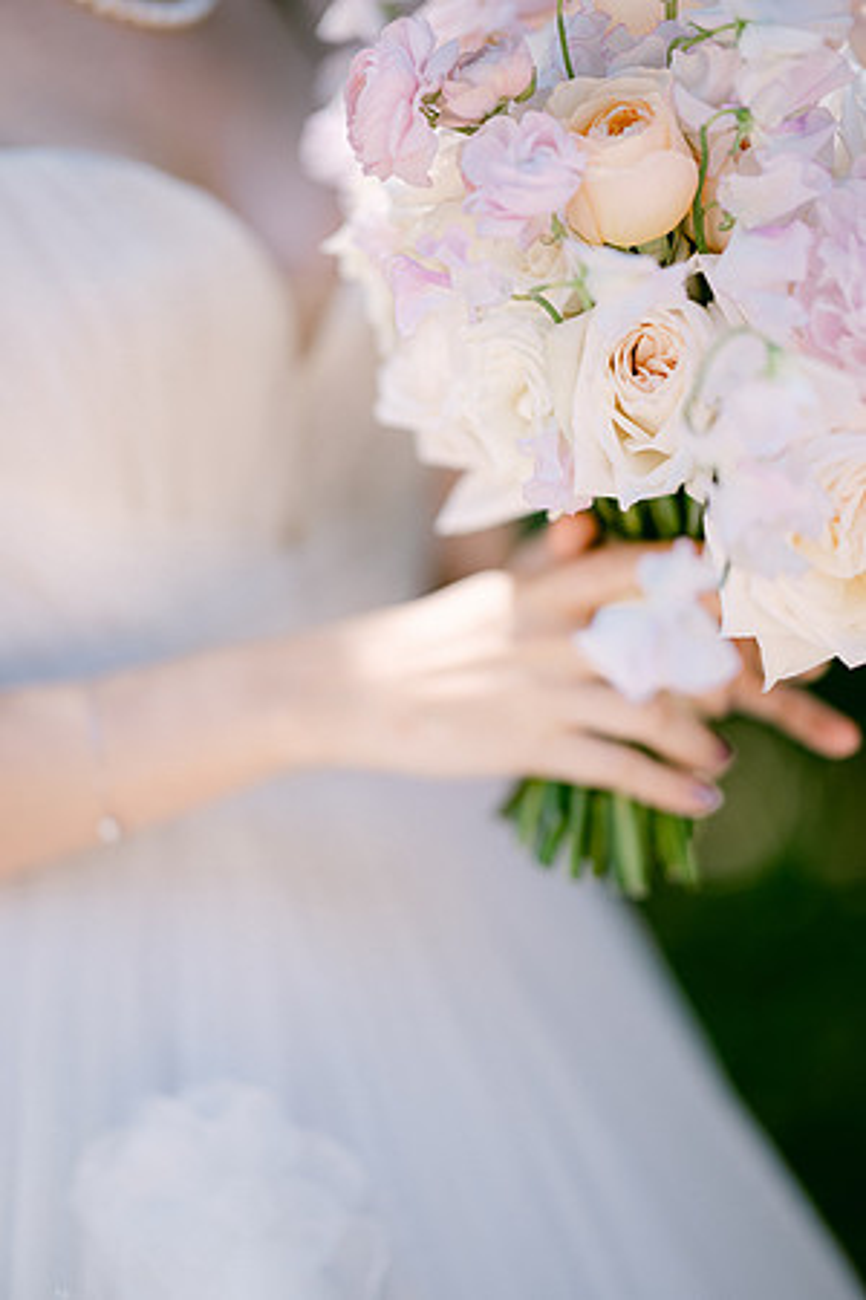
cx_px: 433
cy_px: 650
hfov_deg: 13.0
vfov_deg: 19.5
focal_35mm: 105
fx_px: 3788
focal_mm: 105
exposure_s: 1/800
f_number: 1.4
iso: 64
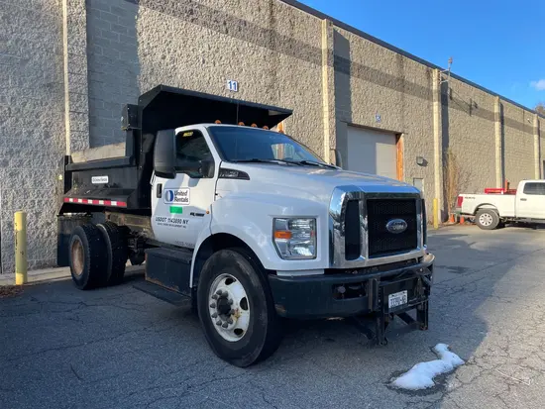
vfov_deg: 53.1
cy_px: 204
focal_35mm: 26
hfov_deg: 67.3
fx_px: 410
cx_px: 272
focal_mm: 4.2
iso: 32
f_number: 1.6
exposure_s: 1/1014
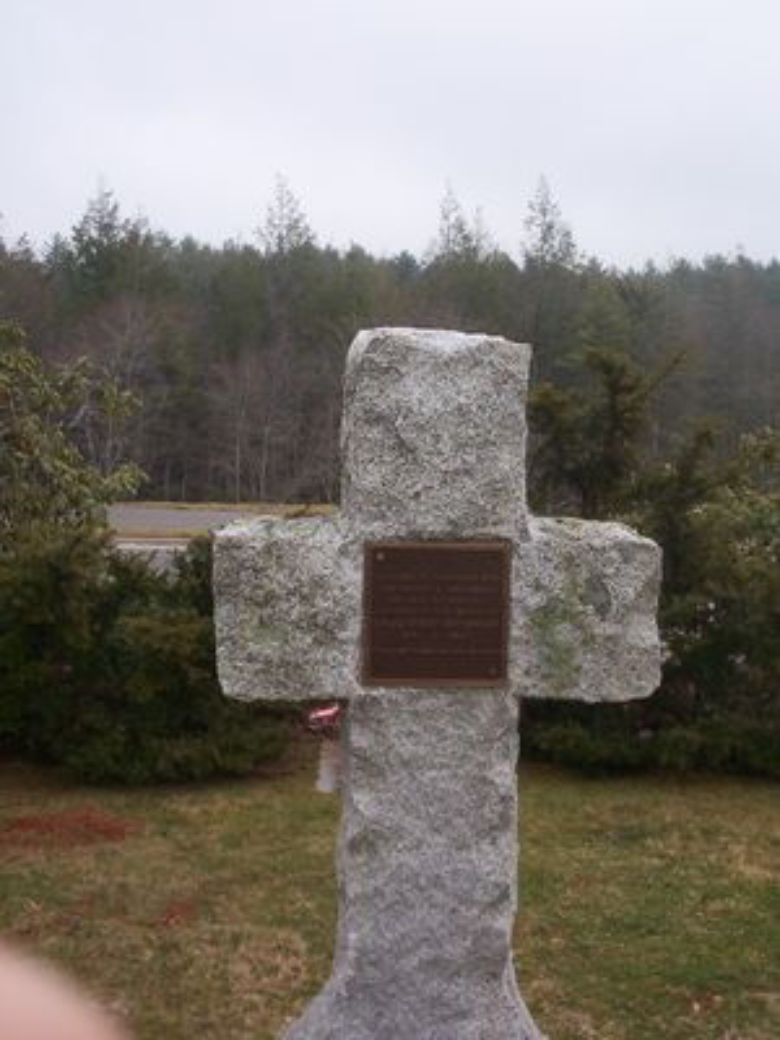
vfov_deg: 47.9
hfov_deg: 36.8
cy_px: 520
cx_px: 390
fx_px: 1172
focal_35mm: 39
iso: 100
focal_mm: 6
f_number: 4.5
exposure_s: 1/365
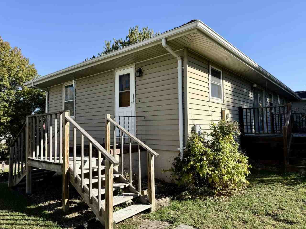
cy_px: 114
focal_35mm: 24
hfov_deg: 71.6
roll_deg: +1.2
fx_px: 212
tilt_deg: +4.0
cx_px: 153
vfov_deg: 56.8
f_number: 1.78
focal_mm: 6.76
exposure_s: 1/2299
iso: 80
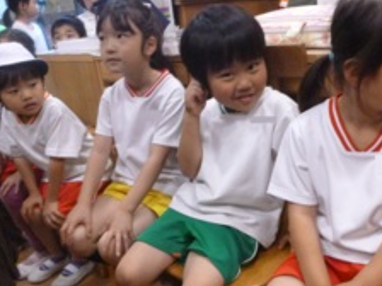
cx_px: 222
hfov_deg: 47.7
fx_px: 430
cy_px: 167
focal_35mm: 39
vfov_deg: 36.7
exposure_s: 1/40
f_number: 3.9
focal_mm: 4.5
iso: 800
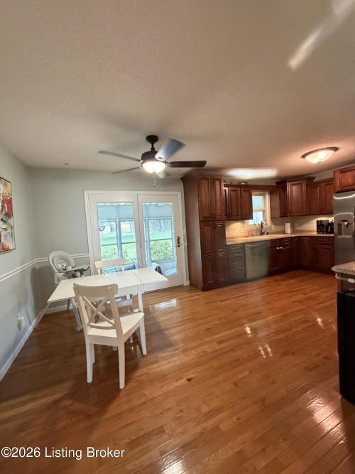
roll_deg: +3.8
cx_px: 178
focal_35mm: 14
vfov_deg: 102.1
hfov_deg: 85.7
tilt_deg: -2.7
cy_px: 237
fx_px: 191
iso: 500
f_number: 2.2
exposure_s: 1/60
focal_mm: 2.22
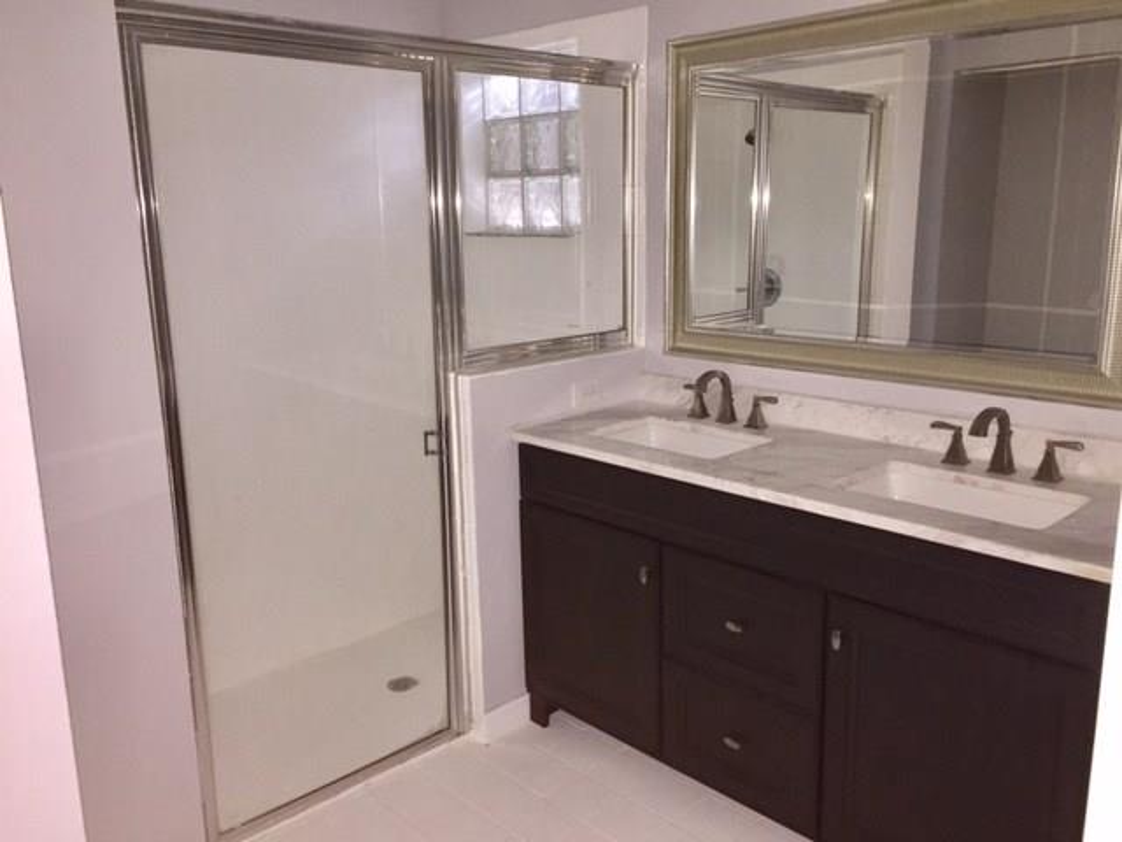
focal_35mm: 29
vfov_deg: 48.2
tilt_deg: -12.3
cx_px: 561
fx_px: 940
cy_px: 421
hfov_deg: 61.7
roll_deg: +0.5
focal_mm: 4.15
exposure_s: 1/16
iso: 200
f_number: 2.2
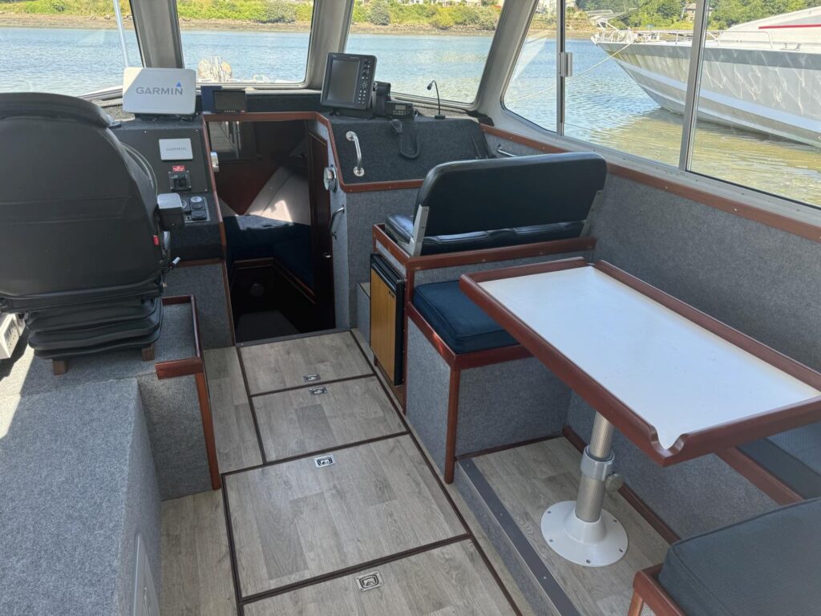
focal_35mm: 24
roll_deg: -1.3
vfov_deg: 56.8
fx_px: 569
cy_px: 308
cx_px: 410
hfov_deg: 71.6
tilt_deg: -26.0
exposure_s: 1/402
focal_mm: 6.76
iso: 80
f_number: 1.78
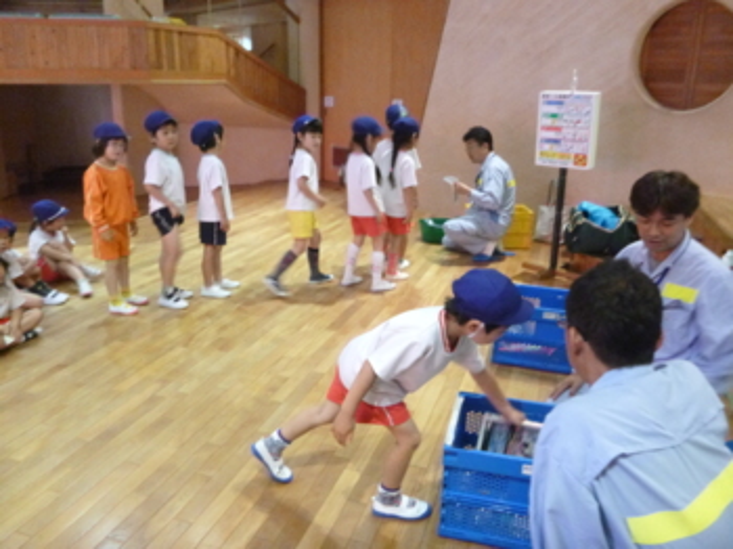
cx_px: 366
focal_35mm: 29
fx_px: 614
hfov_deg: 61.7
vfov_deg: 48.2
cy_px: 274
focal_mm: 5.2
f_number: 4.1
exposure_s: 1/8
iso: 800
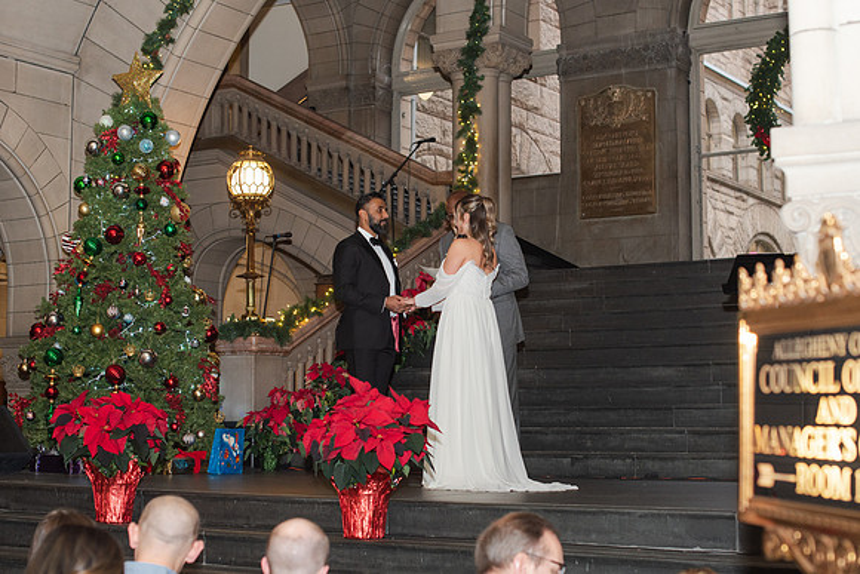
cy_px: 295
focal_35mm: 58
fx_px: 1389
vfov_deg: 23.3
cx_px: 436
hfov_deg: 34.4
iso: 800
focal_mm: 50
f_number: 3.5
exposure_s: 1/200
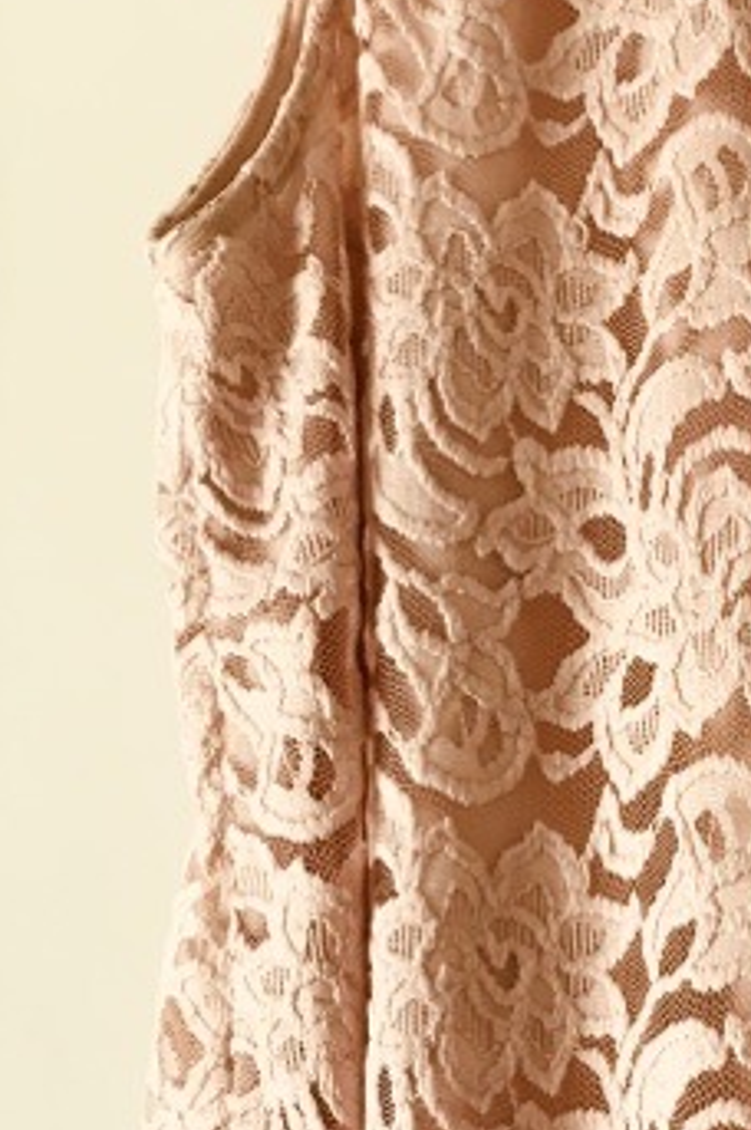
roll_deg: +1.2
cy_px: 702
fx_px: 2665
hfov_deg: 15.0
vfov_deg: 23.9
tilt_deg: +8.1
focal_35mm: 85
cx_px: 1094
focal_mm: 3.99
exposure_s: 1/33
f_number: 1.8
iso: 25
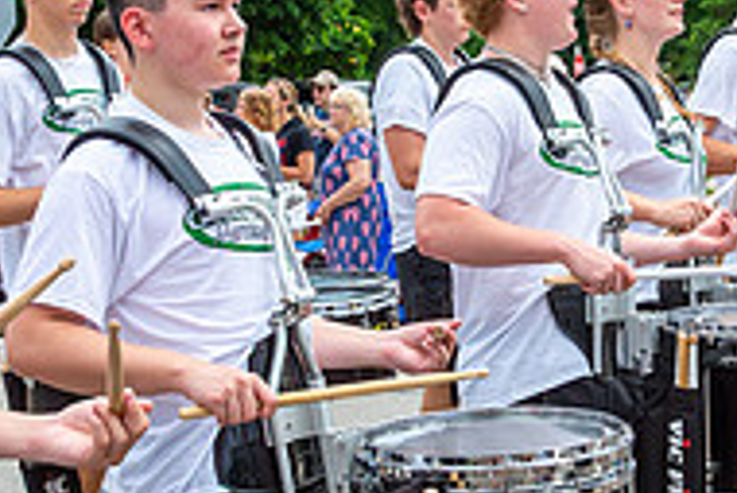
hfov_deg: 20.7
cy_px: 181
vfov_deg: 14.0
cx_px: 526
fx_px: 2008
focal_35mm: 98
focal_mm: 24
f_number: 10
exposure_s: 1/1600
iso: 1250
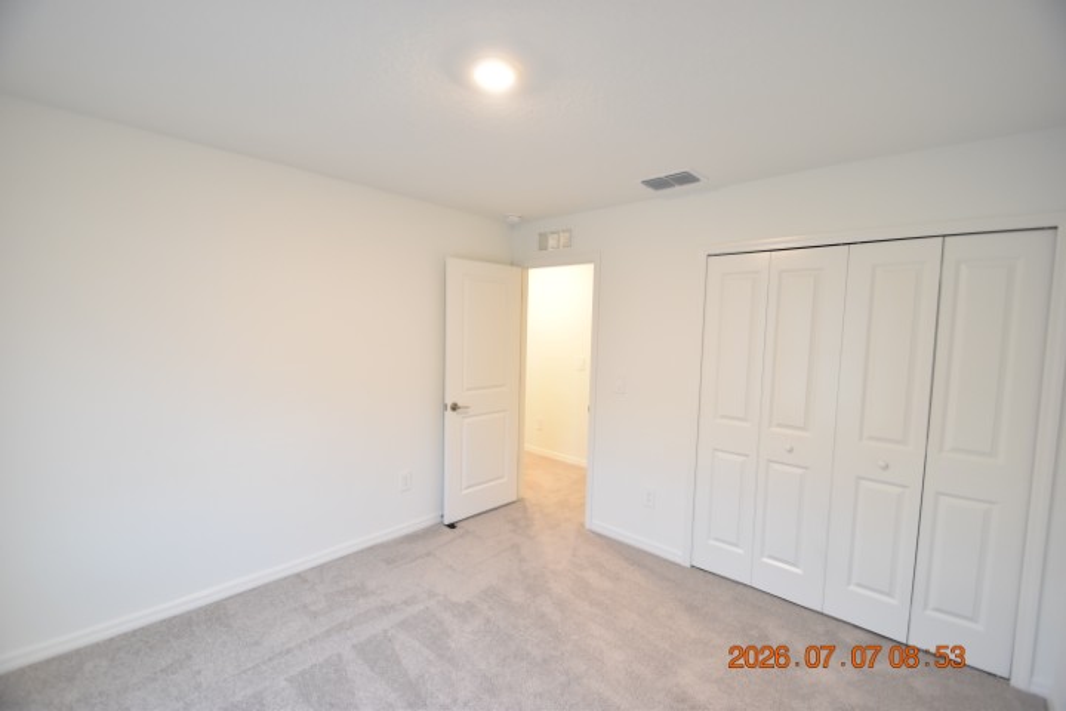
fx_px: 444
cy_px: 356
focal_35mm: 15
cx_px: 533
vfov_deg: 77.3
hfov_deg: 100.4
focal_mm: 10
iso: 800
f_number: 3.5
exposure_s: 1/30
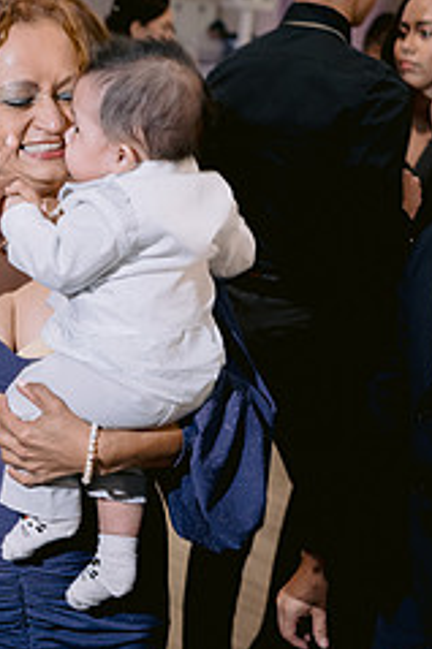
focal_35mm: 66
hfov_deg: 20.4
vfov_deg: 30.5
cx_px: 114
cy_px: 388
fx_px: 1190
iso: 800
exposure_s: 1/100
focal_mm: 35
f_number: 2.8
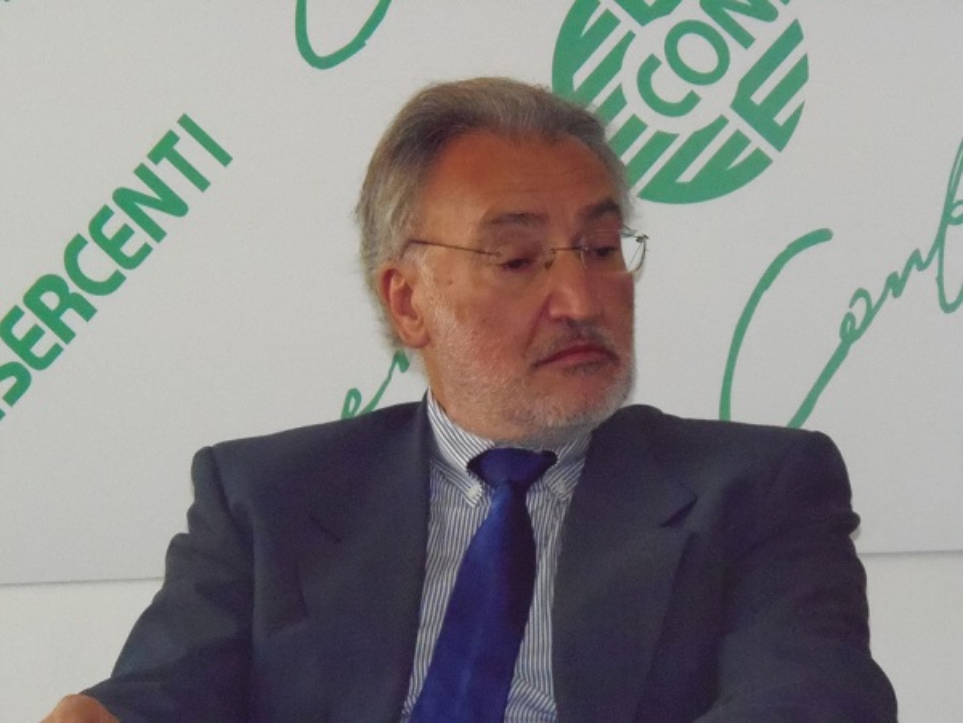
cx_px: 482
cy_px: 362
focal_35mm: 159
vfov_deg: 9.3
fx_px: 4423
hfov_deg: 12.4
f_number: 4.8
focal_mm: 29.4
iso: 1600
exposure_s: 1/320
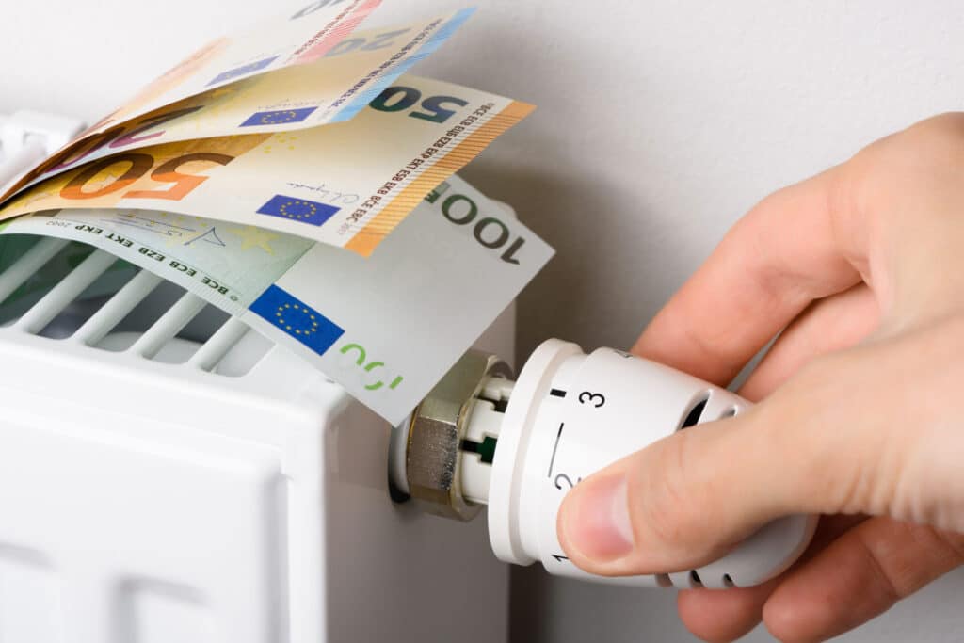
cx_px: 482
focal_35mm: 105
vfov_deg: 13.0
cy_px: 322
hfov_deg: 19.5
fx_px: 2812
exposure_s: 1/160
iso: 100
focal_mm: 105
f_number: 13
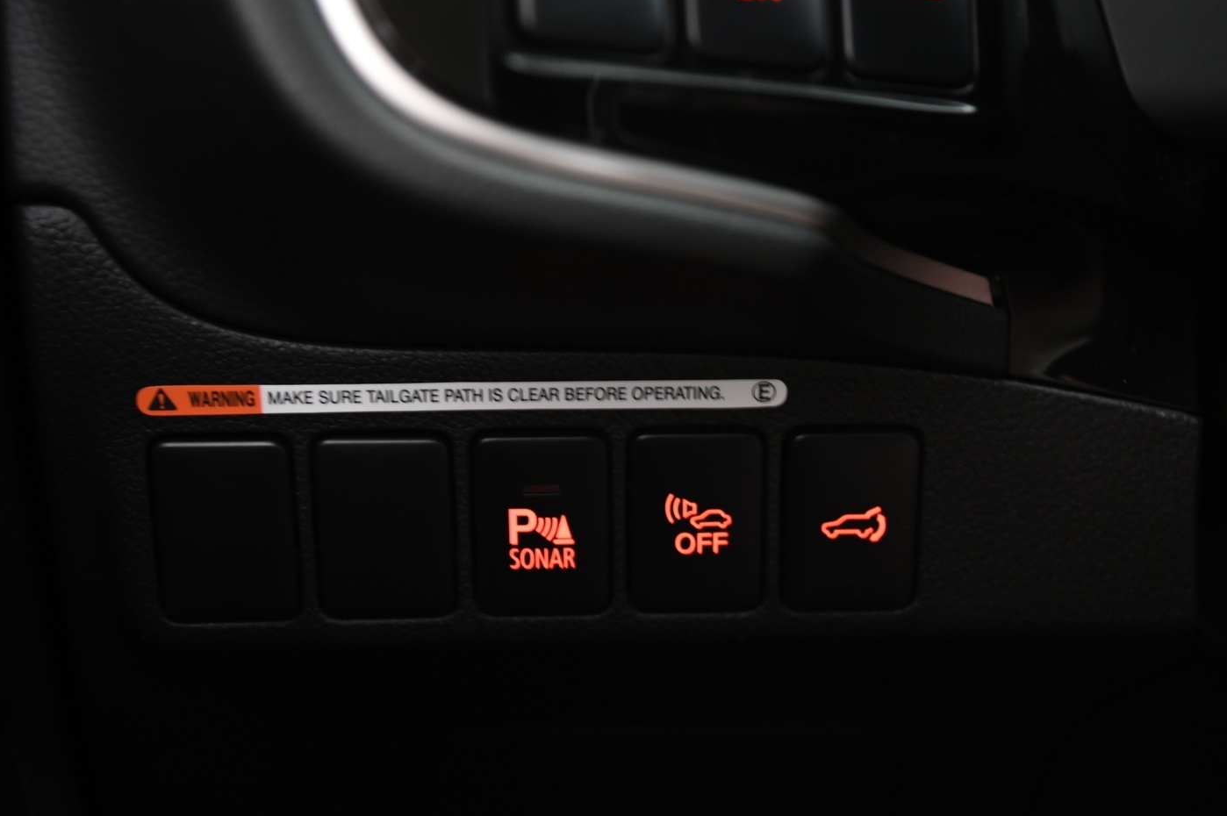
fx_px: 2452
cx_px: 710
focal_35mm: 72
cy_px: 387
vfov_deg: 18.9
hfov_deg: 28.1
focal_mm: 62
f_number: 4
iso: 2000
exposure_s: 1/6
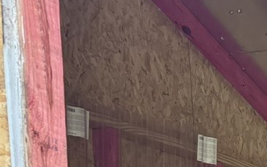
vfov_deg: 7.8
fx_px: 1062
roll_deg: +0.3
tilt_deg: -3.4
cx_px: 631
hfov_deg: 11.8
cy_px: 496
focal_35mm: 146
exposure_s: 1/423
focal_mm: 6.76
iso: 100
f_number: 1.78
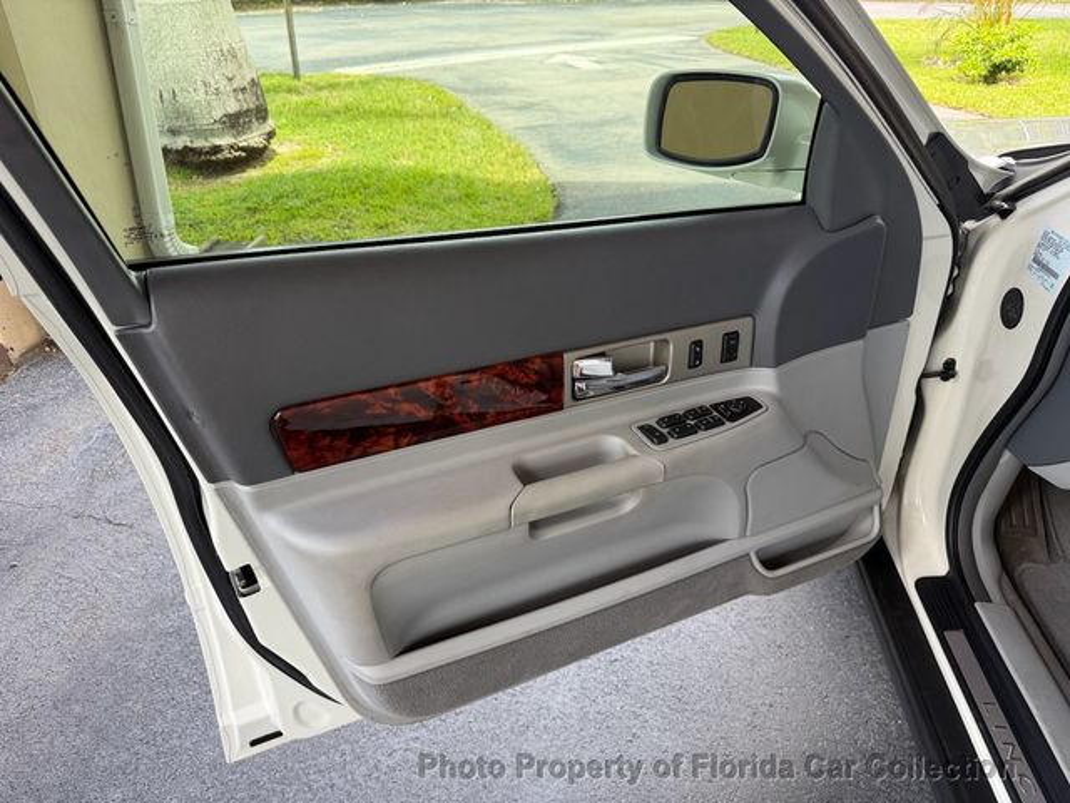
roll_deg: -0.1
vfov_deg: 56.8
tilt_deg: -32.4
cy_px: 402
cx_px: 535
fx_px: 742
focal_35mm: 24
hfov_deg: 71.6
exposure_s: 1/222
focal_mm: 6.76
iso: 80
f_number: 1.78
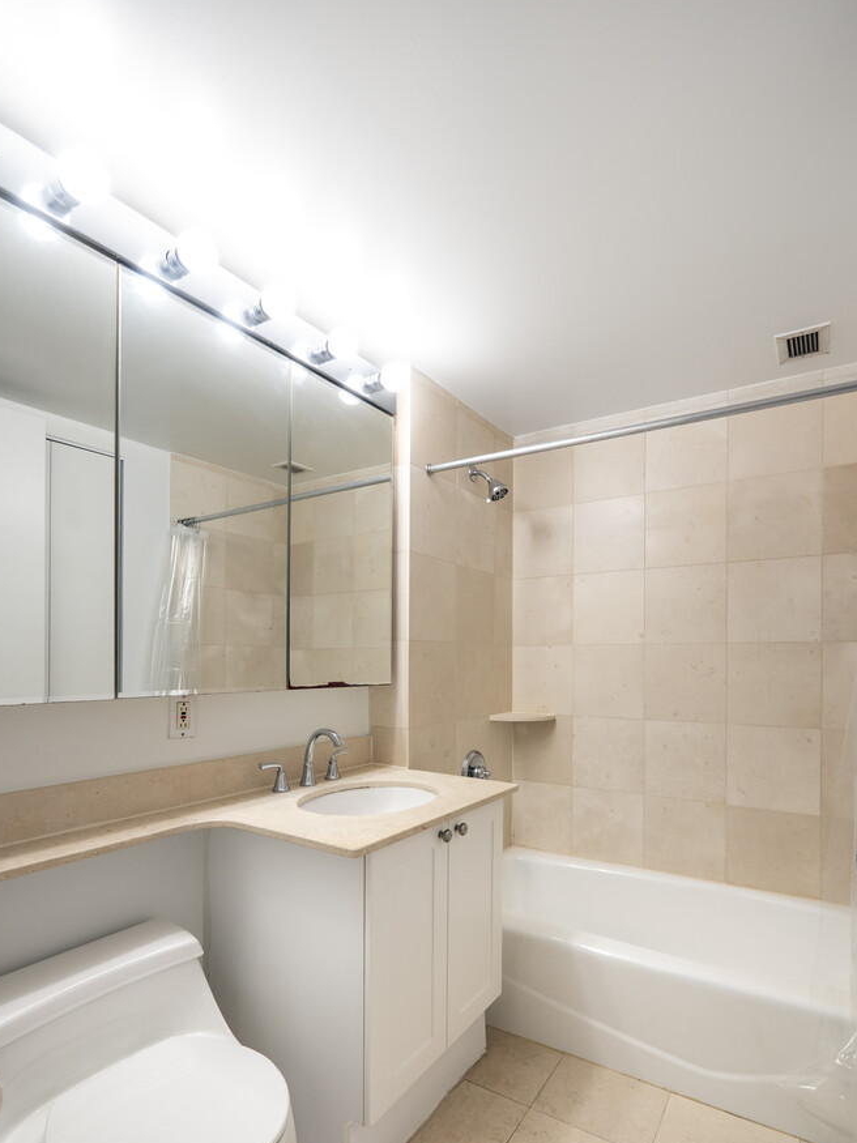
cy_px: 635
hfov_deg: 78.0
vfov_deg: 94.1
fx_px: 528
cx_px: 451
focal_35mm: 16
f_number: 4
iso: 160
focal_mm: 7
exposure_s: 1/20
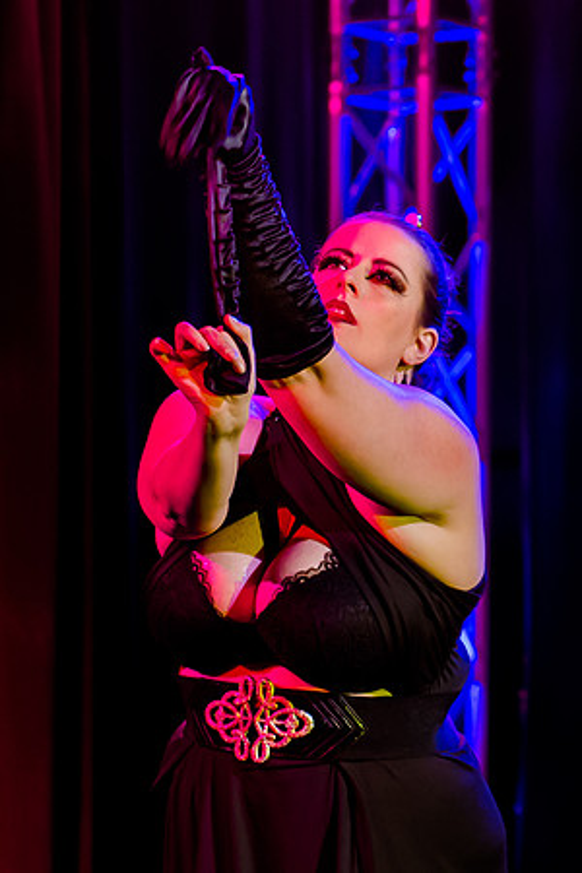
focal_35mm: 193
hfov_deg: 7.1
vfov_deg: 10.6
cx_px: 596
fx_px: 4690
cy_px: 368
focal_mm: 70
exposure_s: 1/125
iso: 4000
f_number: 2.8
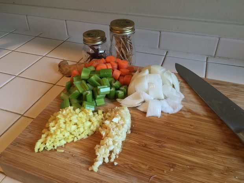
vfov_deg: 48.2
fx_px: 204
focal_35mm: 29
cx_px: 122
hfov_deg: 61.7
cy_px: 92
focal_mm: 4.15
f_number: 2.2
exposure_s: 1/30
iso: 100
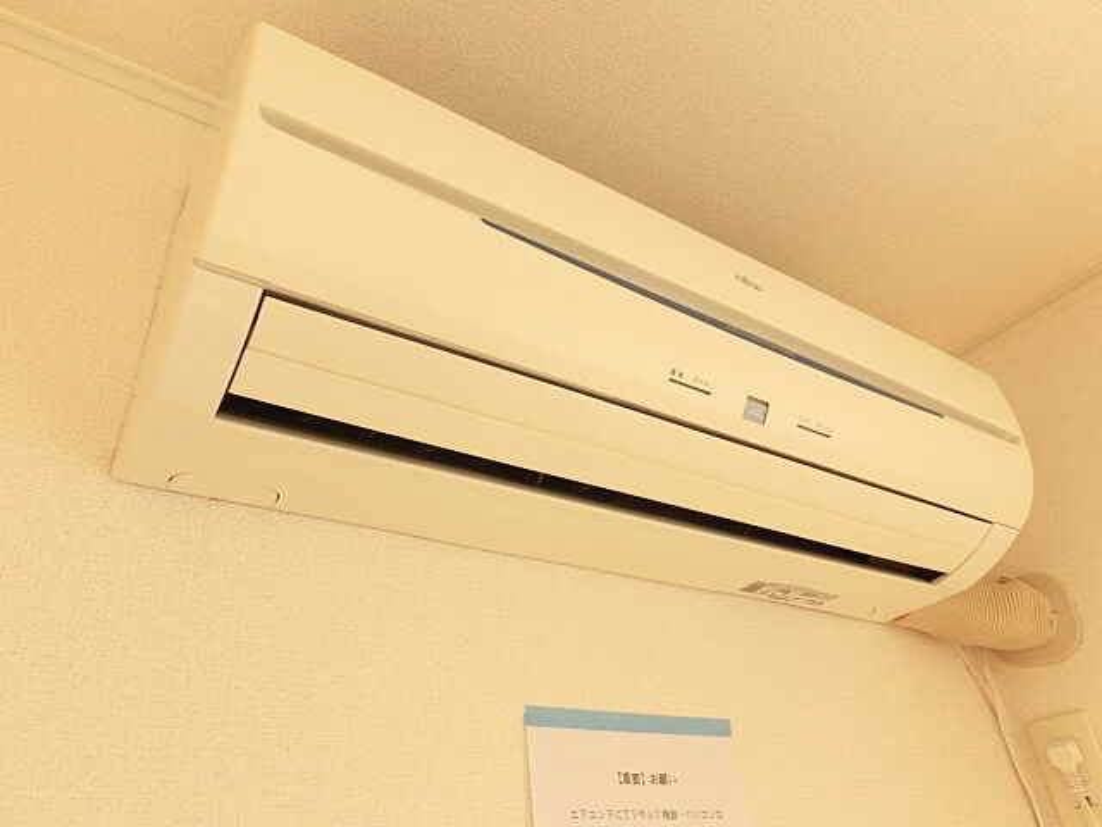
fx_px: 796
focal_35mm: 25
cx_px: 551
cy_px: 414
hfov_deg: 69.4
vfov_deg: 54.9
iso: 100
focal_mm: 4.4
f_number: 3.3
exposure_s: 1/125
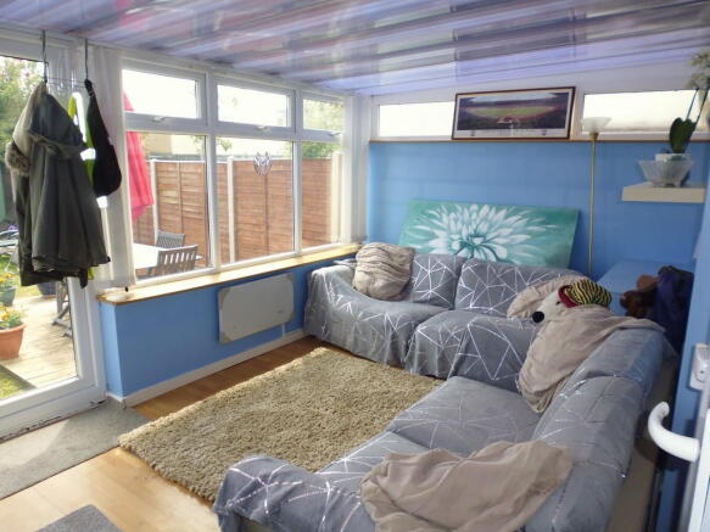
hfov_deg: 71.6
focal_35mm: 24
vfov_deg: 56.8
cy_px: 266
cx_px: 355
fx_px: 492
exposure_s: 1/160
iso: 100
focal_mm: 4.3
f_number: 2.8
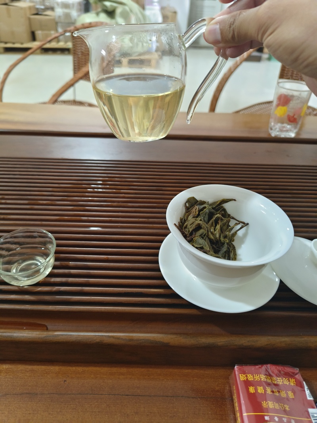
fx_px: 281
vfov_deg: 73.9
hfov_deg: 58.9
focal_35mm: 23
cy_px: 212
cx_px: 158
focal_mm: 5.56
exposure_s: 1/50
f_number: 1.88
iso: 1679
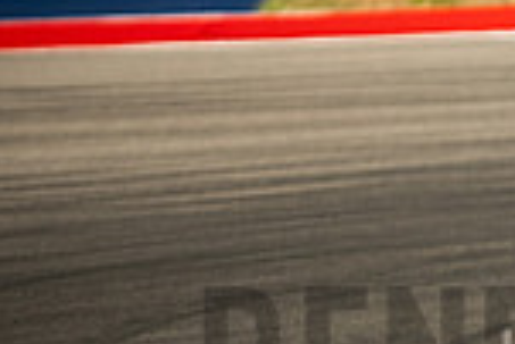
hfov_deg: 1.3
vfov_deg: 0.9
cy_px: 383
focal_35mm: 1613
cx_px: 921
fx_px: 23097
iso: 200
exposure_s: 1/2000
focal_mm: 280
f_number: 2.8
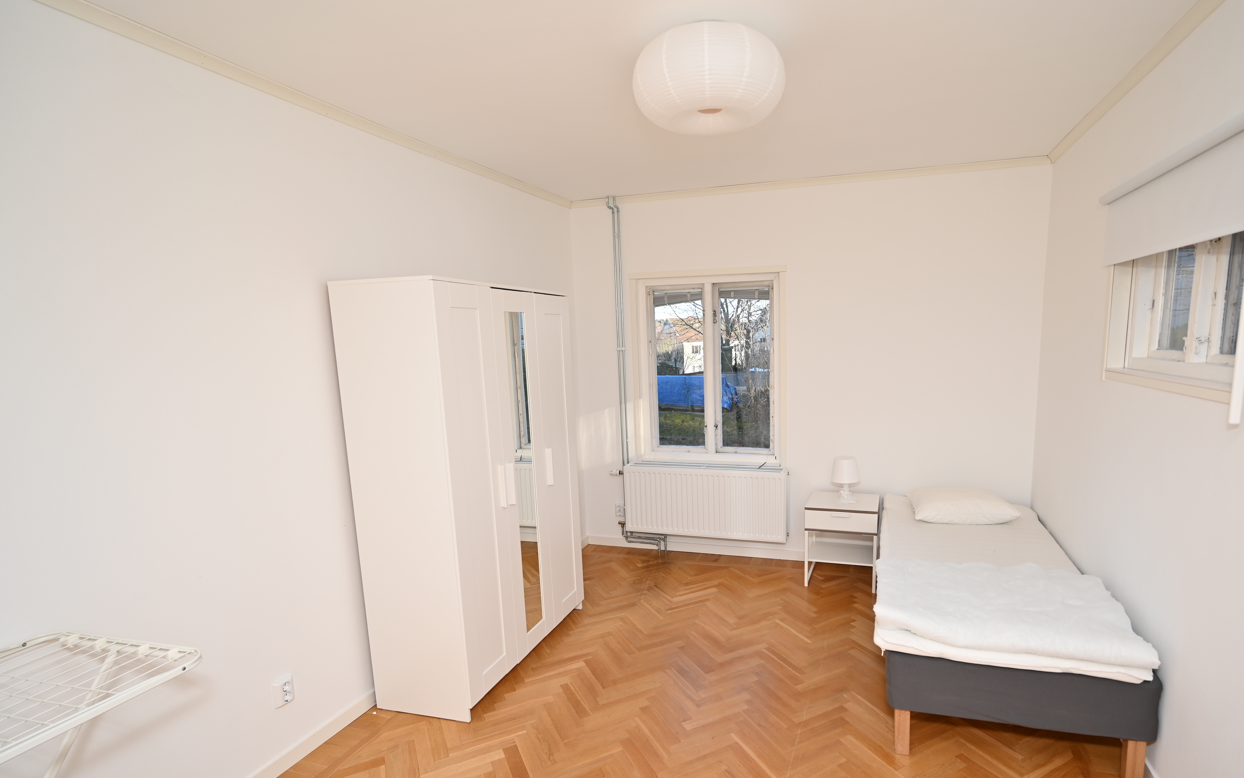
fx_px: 610
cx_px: 686
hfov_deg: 90.8
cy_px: 434
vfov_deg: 64.8
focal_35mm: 18
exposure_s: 1/200
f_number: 4
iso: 100
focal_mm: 14
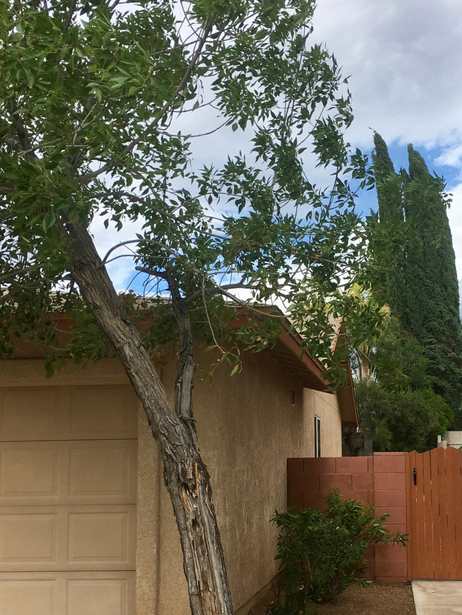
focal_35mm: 52
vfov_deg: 36.7
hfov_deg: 27.9
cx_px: 306
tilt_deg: +6.4
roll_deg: -0.4
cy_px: 370
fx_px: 925
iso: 25
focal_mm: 4.15
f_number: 2.2
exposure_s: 1/793
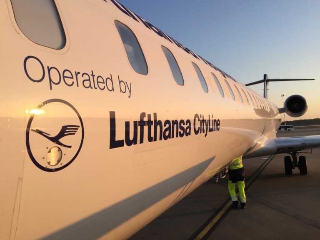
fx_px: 268
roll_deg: +3.1
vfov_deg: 48.2
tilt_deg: +3.2
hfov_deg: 61.7
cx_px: 160
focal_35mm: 29
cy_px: 120
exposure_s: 1/618
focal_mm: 4.15
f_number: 2.2
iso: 32
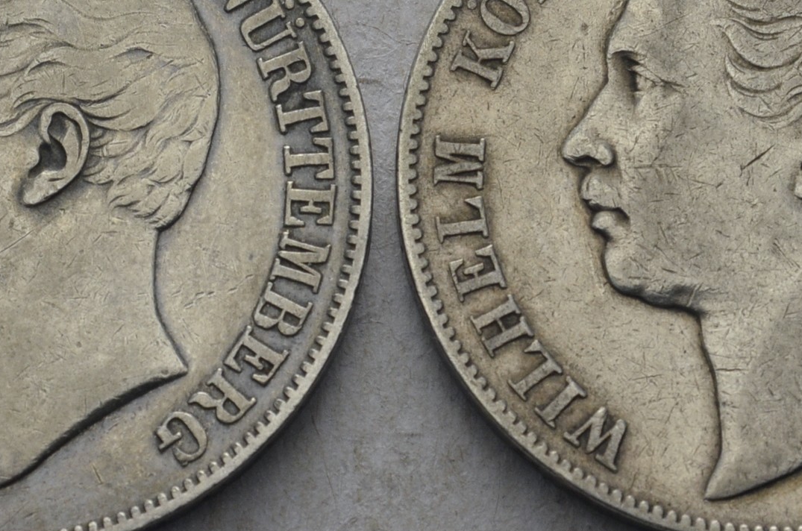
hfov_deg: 10.9
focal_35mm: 189
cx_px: 304
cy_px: 166
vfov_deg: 7.2
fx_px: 4205
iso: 400
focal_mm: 55
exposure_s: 1/250
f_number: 14
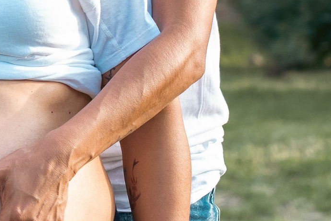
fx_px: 2547
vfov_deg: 4.9
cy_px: -33
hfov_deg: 7.4
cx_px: -7
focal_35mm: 277
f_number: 2.8
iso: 250
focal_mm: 50
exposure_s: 1/400
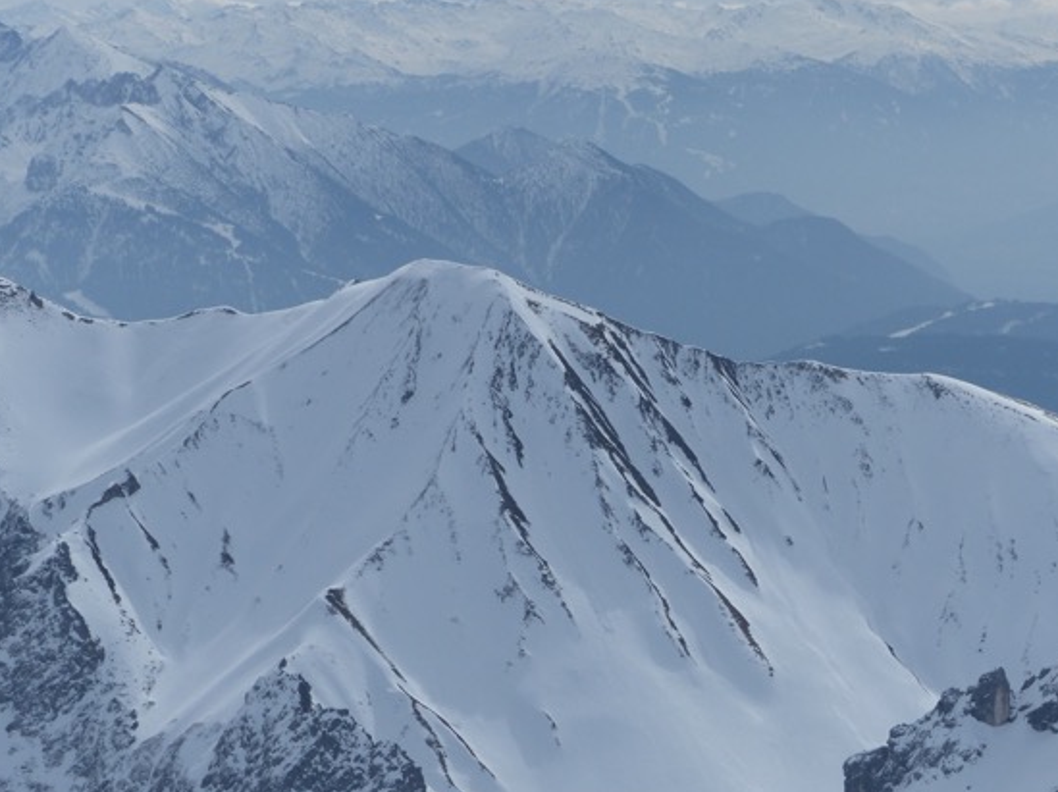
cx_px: 532
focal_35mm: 175
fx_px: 5345
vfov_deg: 8.5
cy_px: 410
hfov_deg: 11.3
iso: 100
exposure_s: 1/1600
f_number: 5.6
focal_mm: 27
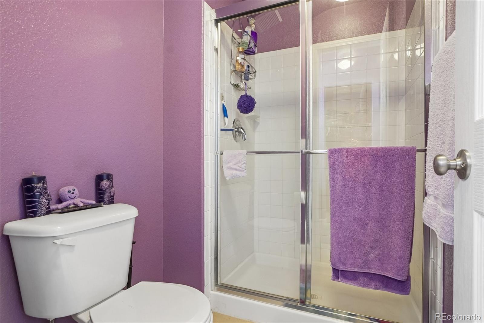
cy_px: 162
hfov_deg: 90.0
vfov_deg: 67.4
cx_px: 242
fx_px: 242
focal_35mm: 18
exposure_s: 1/2.5
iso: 400
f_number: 8
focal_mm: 12
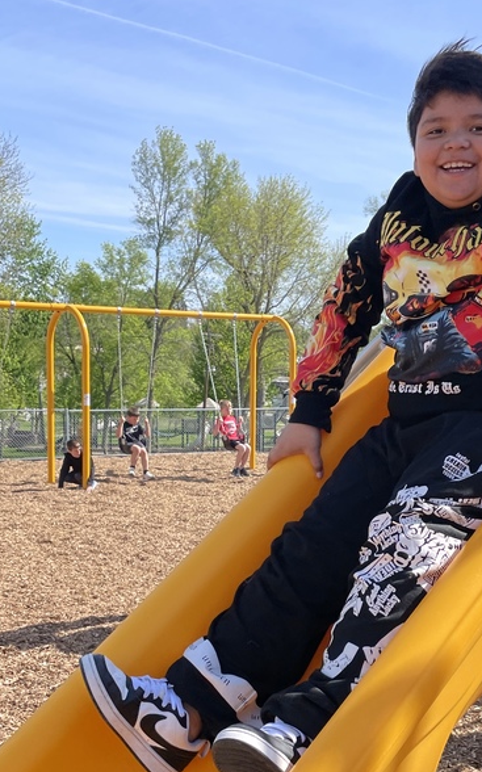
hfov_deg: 26.7
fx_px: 1010
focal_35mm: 48
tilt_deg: -5.4
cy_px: 482
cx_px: 326
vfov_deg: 41.6
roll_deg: -3.9
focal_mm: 4.2
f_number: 1.6
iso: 32
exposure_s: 1/2681
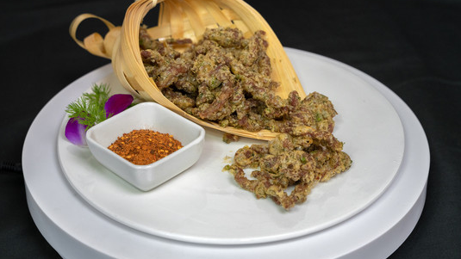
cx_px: 232
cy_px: 121
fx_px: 905
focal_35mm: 74
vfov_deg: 16.3
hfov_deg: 28.6
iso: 2000
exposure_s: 1/320
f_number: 6.3
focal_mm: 70
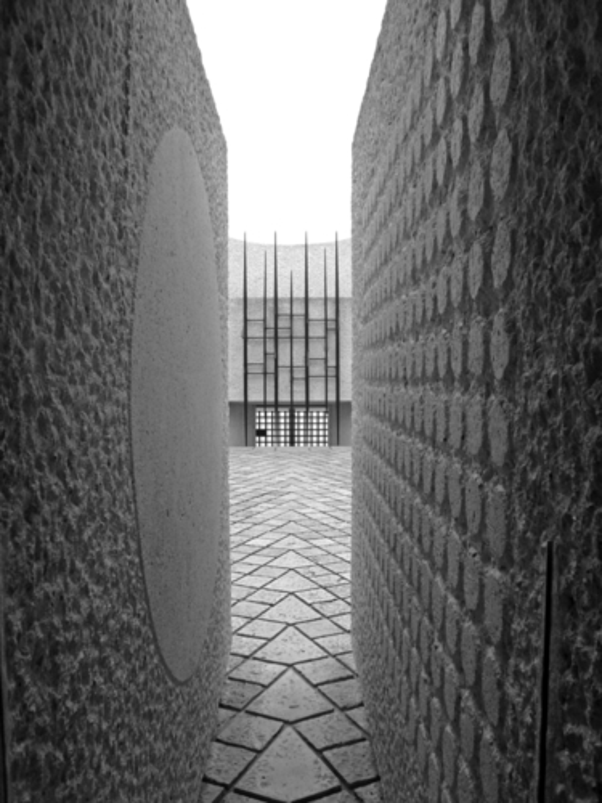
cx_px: 301
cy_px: 402
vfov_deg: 63.4
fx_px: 649
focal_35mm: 28
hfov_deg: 49.7
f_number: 2.8
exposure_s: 1/125
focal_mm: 4.6
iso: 100
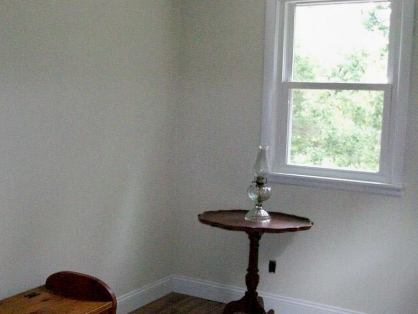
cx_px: 196
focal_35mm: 44
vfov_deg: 32.9
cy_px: 166
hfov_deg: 42.9
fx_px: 531
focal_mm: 5.7
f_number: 2.8
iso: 800
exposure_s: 1/128
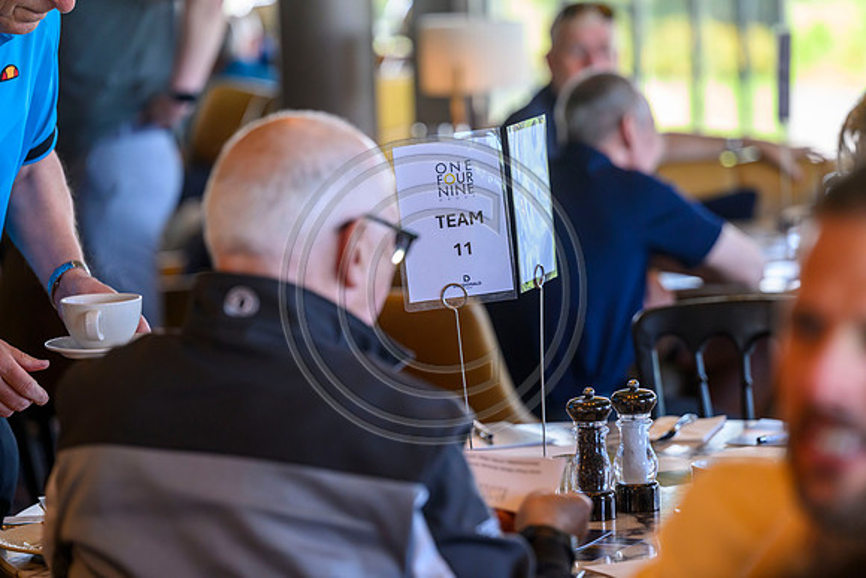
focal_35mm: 140
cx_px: 433
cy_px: 289
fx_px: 3368
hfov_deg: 14.7
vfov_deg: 9.8
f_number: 3.5
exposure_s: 1/500
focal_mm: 140
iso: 2000
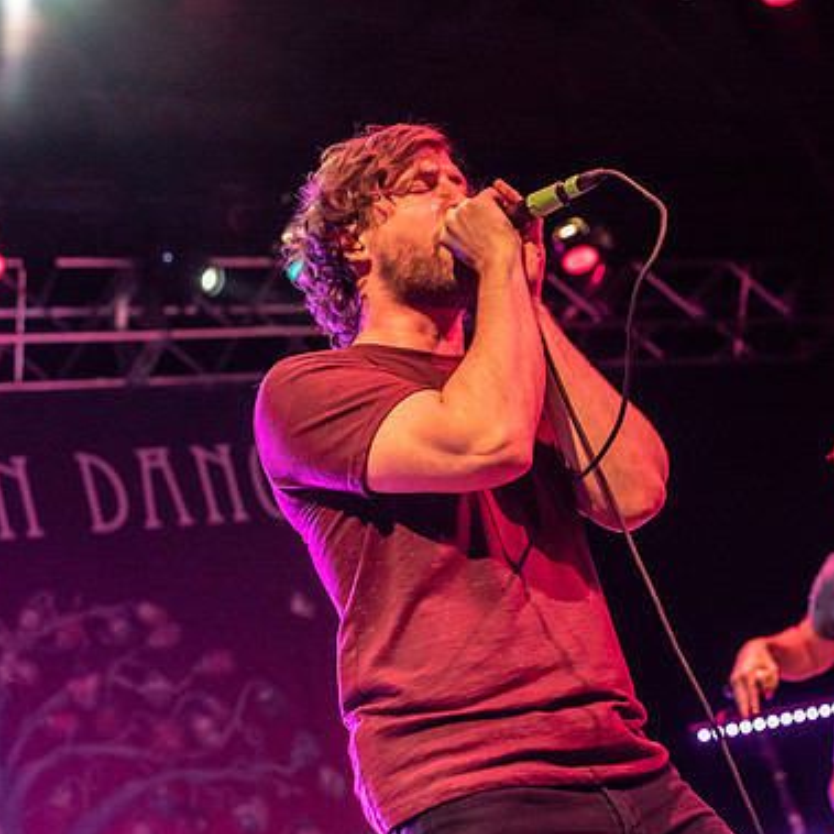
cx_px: 612
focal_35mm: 65
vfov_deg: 26.5
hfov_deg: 26.2
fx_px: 1772
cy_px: 424
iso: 8000
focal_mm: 50
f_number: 4
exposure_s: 1/500
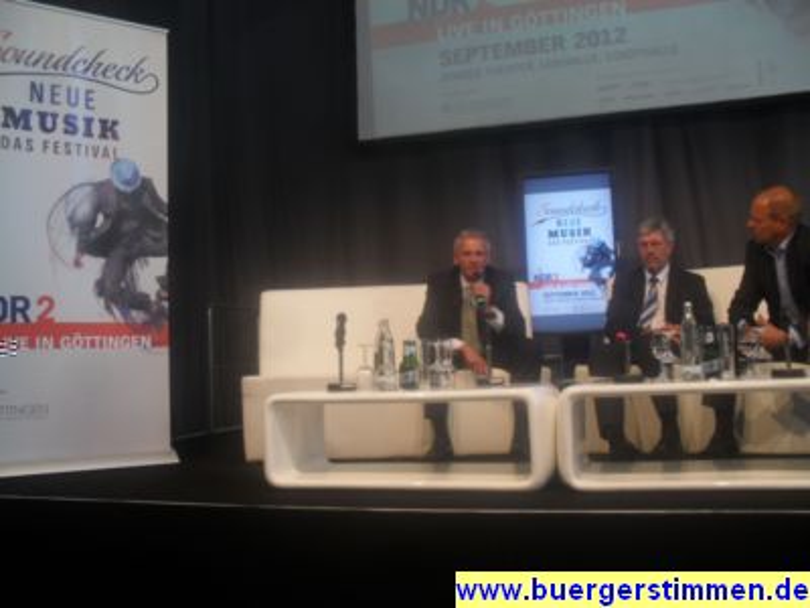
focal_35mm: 35
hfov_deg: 52.6
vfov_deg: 40.7
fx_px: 819
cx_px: 405
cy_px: 304
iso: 100
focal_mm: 6.3
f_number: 3.2
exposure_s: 1/45
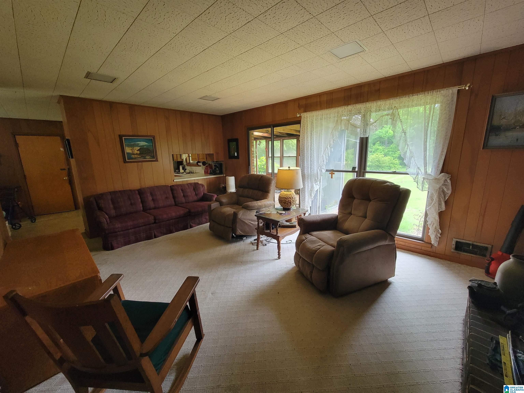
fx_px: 197
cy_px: 196
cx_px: 262
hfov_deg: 106.2
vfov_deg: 89.9
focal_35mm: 13
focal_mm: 2.2
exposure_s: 1/60
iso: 320
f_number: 2.2
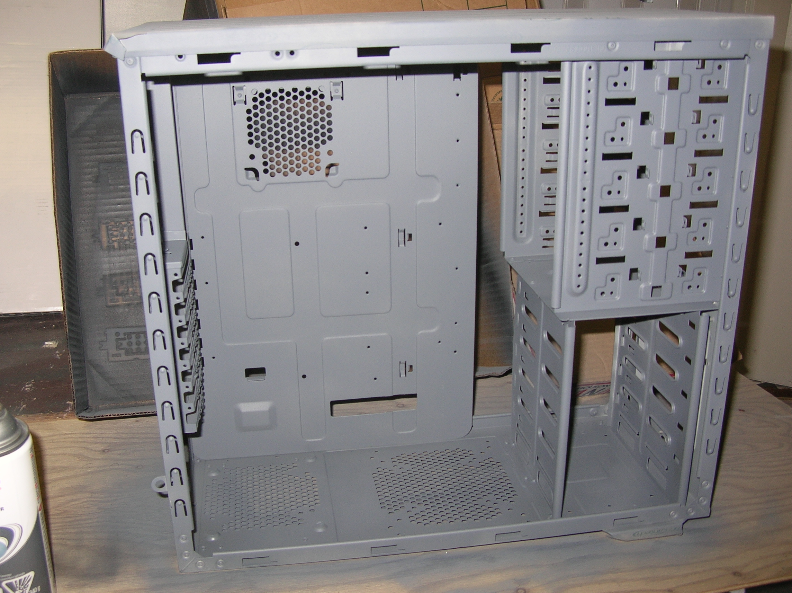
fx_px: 823
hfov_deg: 51.4
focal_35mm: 36
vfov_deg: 39.6
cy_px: 296
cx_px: 396
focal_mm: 6
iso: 50
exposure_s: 1/60.1
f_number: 2.7
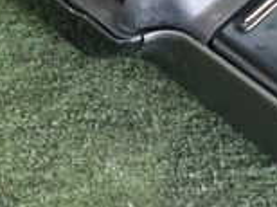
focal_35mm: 117
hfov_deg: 16.8
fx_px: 935
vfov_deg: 11.5
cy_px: -191
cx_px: 165
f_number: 2.3
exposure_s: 1/80
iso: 640
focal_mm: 5.4
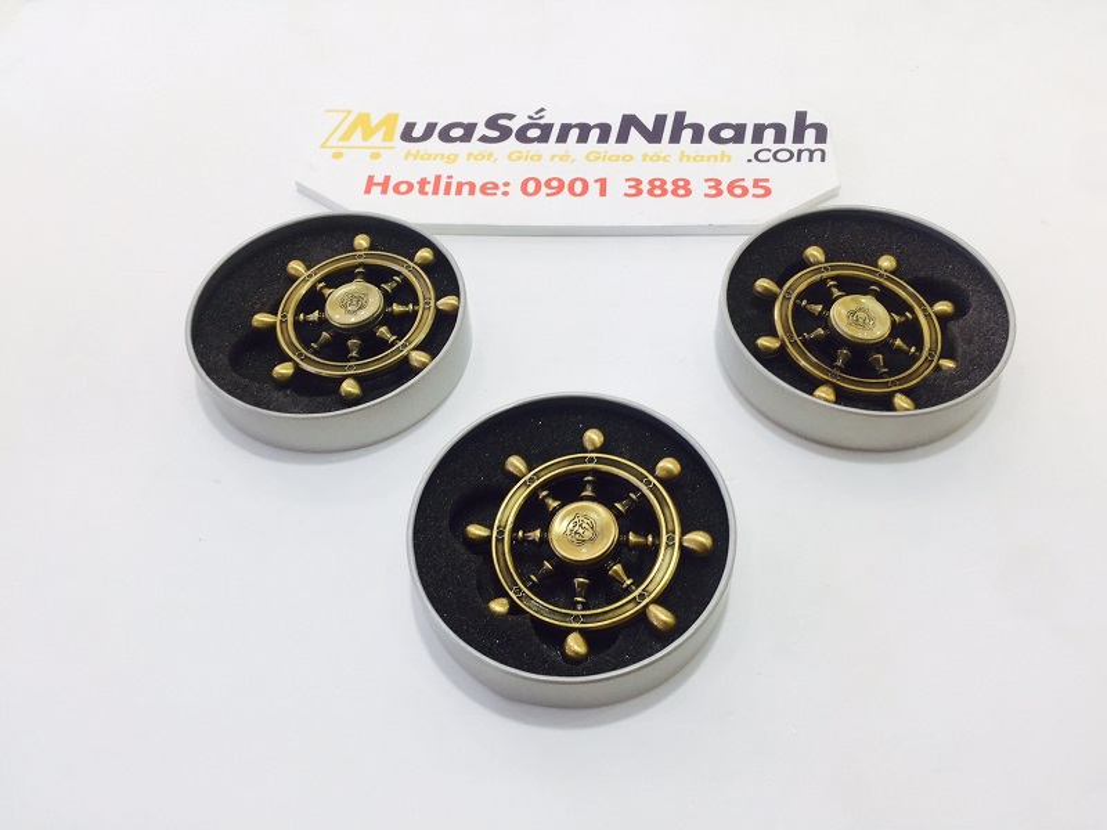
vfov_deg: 48.2
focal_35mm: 29
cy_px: 415
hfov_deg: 61.7
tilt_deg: -52.0
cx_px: 554
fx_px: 927
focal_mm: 4.15
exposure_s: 1/50
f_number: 2.2
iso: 40
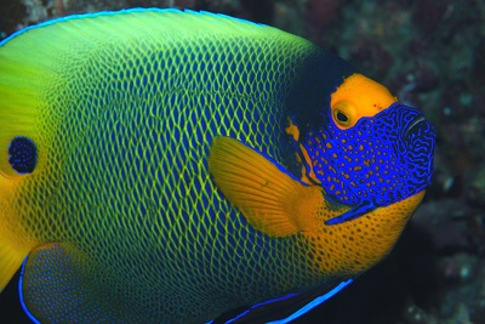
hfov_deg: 13.0
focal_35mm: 158
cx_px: 242
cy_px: 162
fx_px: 2123
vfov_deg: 8.7
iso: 200
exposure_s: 1/60
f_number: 11
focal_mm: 105
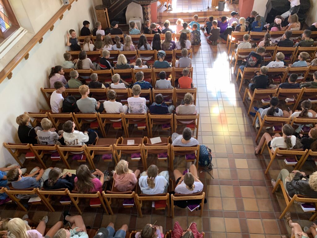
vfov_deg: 53.1
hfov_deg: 67.3
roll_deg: +3.1
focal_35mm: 26
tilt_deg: -43.0
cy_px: 119
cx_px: 158
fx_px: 238
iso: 320
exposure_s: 1/50
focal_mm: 4.25
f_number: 1.8
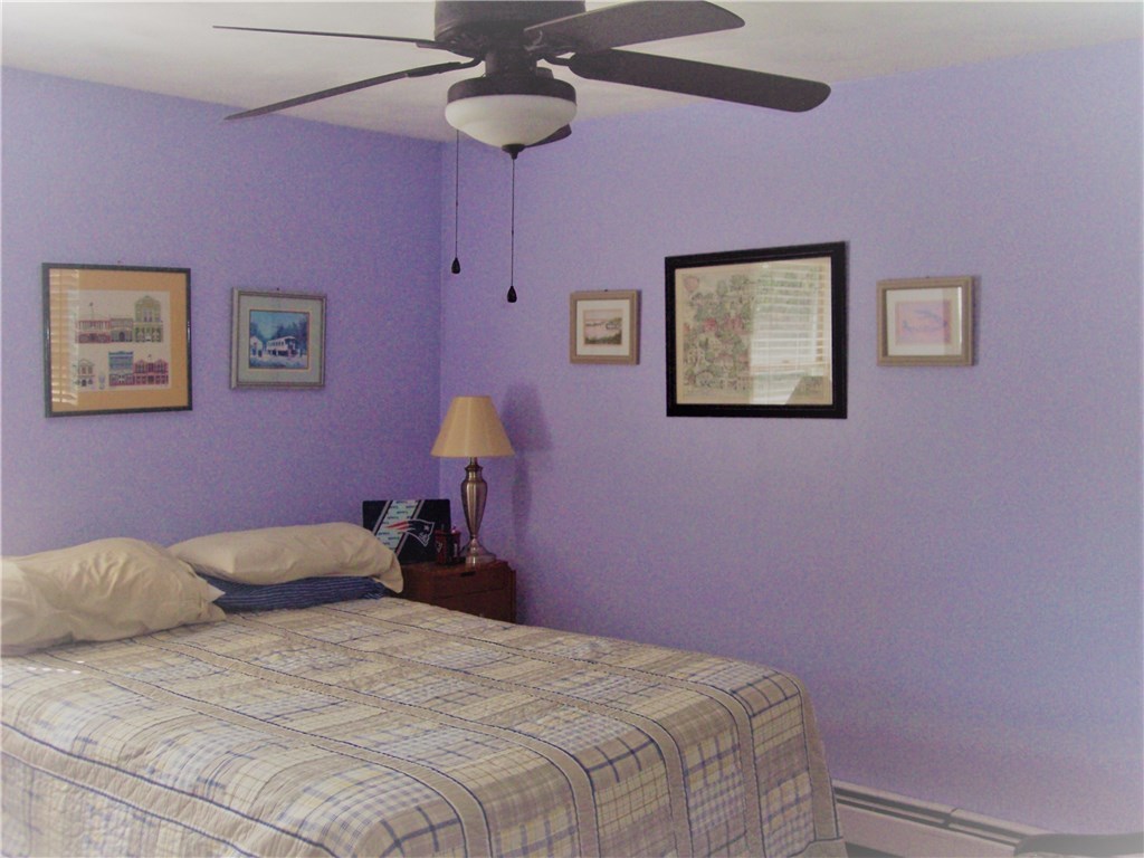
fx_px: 1289
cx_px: 572
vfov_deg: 36.8
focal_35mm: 39
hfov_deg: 47.9
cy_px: 429
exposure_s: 1/60
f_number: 2.8
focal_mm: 8
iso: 200
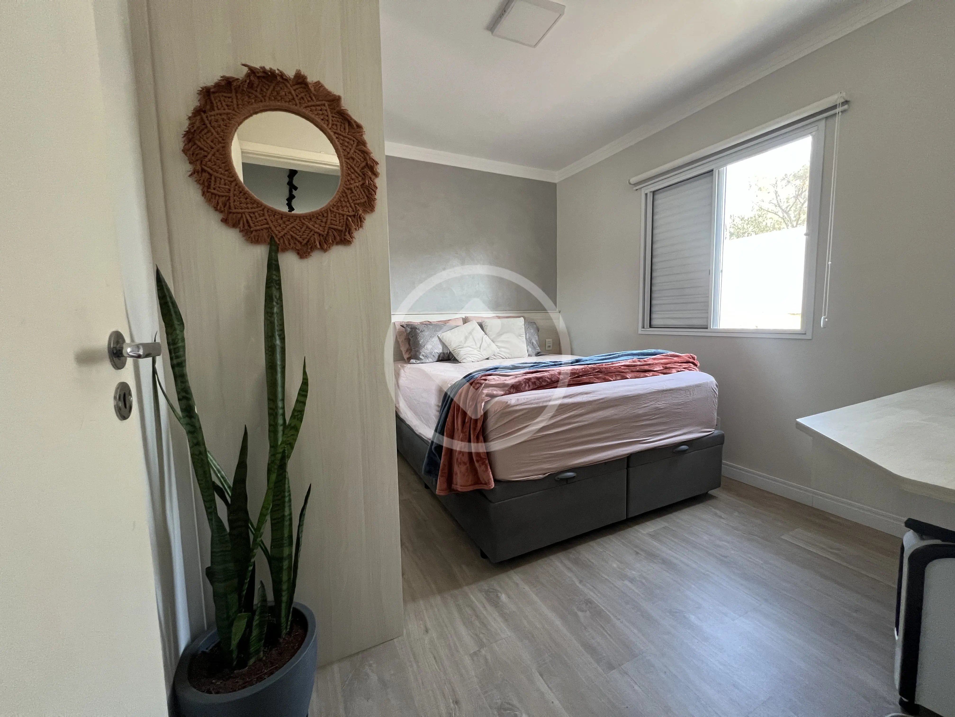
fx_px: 359
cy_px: 358
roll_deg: +1.2
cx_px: 478
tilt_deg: -5.7
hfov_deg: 106.2
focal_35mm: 13
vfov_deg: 89.9
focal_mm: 1.57
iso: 250
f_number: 1.8
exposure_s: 1/93
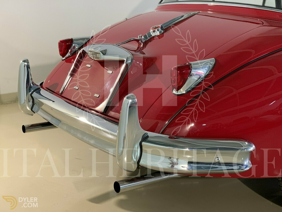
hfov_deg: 36.8
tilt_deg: -16.1
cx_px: 141
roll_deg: -1.9
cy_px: 106
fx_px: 424
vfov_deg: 28.0
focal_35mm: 52
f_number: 2.4
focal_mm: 6
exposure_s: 1/50
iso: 160
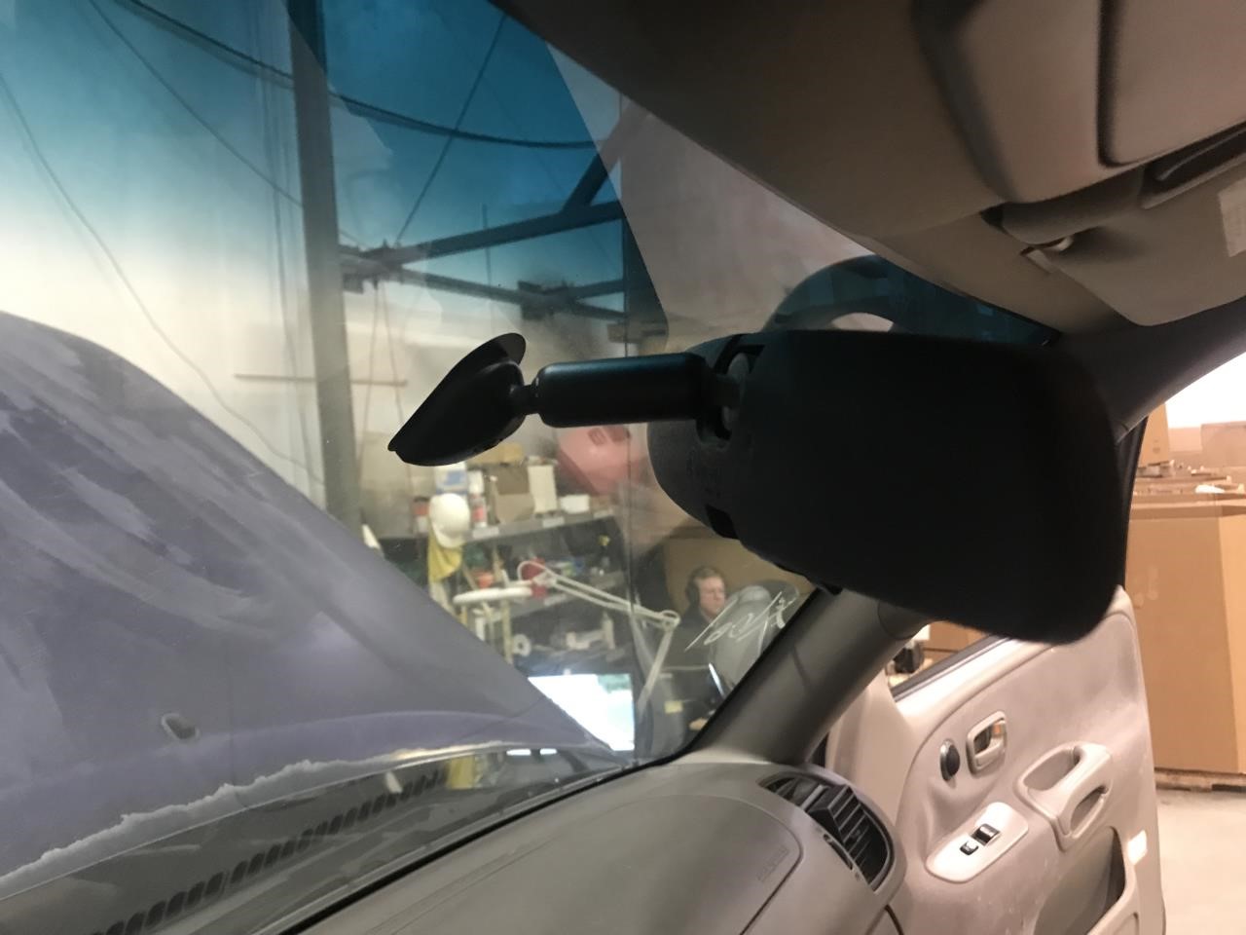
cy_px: 468
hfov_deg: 63.4
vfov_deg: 49.7
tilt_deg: -0.3
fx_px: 1008
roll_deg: +4.4
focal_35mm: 28
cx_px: 623
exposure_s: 1/12
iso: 100
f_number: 1.8
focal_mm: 3.99
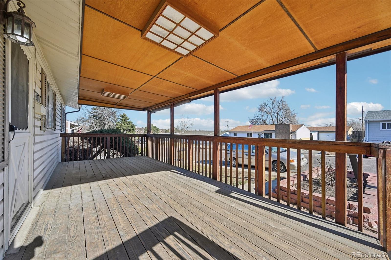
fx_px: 152
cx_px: 196
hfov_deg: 104.3
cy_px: 130
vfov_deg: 81.2
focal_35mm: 14
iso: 64
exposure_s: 1/50
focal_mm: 14
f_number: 8
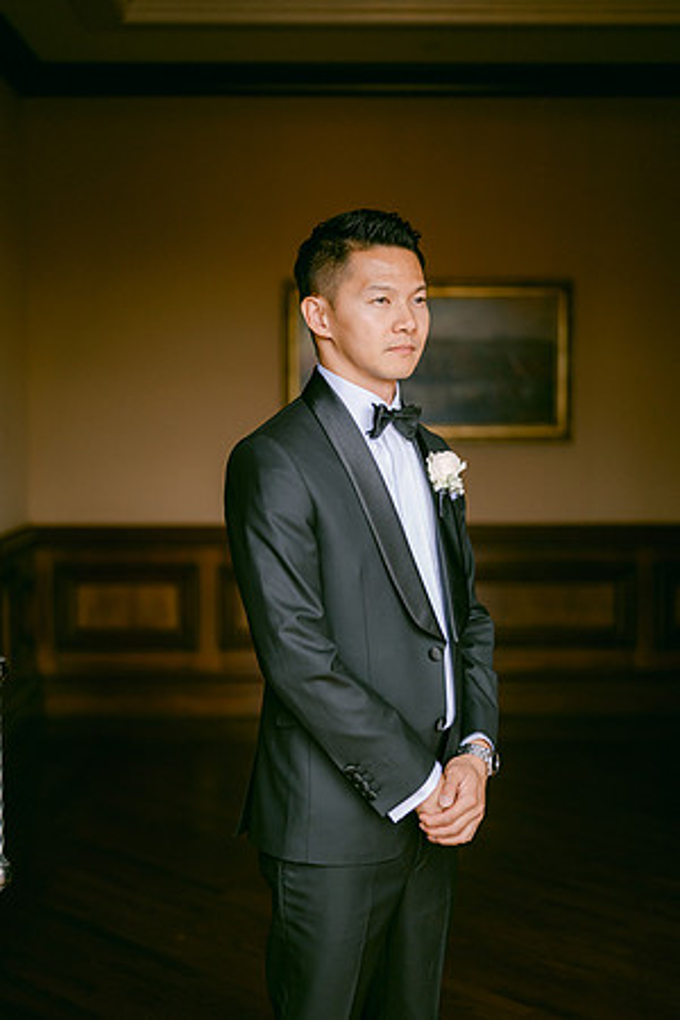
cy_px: 510
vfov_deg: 39.6
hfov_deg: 27.0
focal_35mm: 50
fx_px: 1417
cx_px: 340
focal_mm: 50
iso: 400
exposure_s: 1/2500
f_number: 1.8
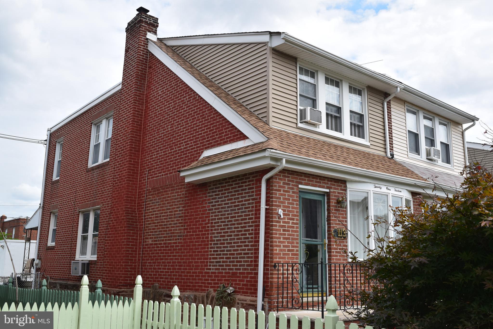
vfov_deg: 36.9
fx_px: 493
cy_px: 164
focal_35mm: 36
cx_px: 246
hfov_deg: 53.1
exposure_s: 1/500
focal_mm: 24
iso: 400
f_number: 11
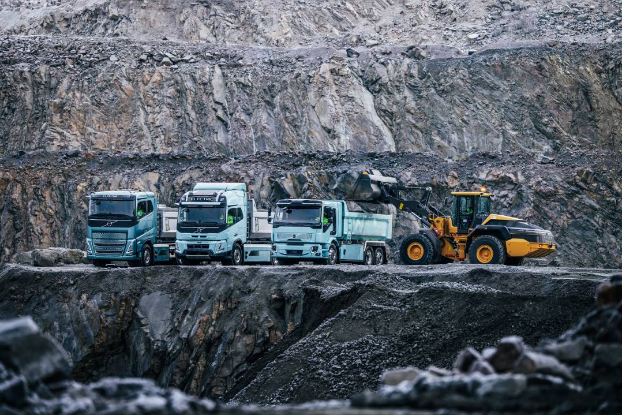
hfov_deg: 14.2
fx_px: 2505
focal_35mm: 145
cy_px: 208
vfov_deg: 9.5
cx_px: 311
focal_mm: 145
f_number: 3.5
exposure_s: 1/160
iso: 200
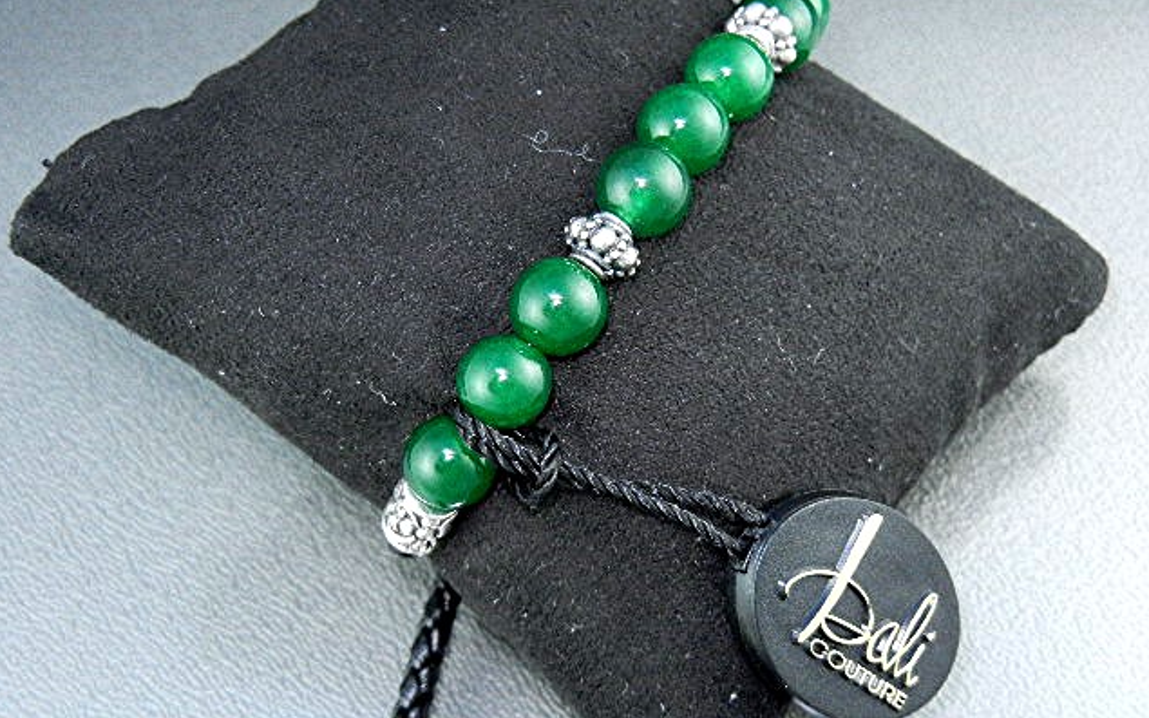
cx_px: 572
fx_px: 1973
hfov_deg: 32.5
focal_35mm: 63
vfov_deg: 20.6
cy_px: 344
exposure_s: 1/30
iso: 800
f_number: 4
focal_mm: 10.6
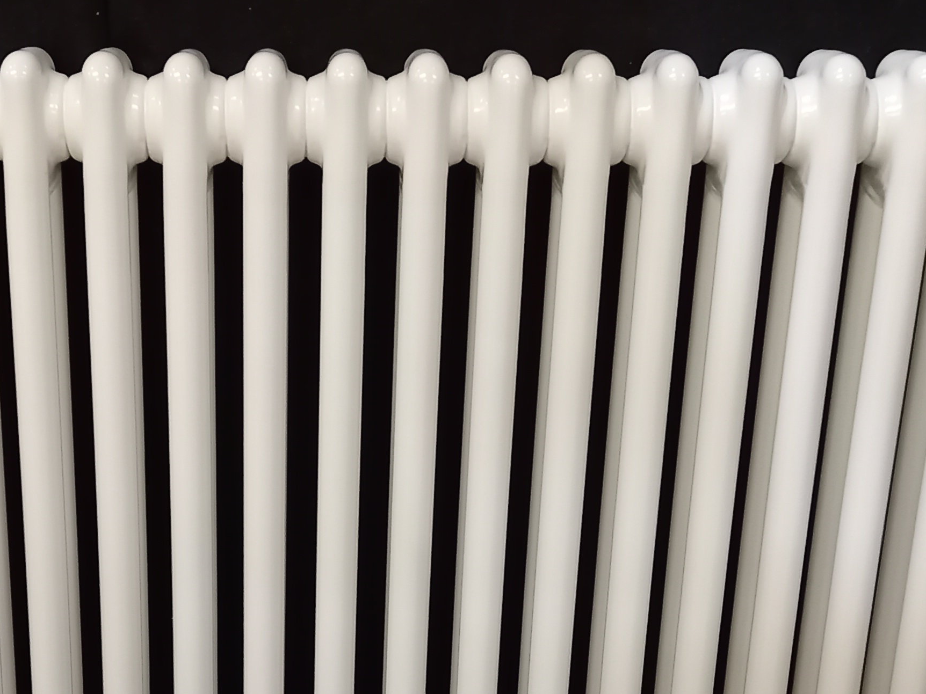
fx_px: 1552
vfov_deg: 24.9
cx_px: 283
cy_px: 535
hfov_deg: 32.8
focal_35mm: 58
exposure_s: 1/33.3
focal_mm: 4.6
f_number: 2
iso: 400
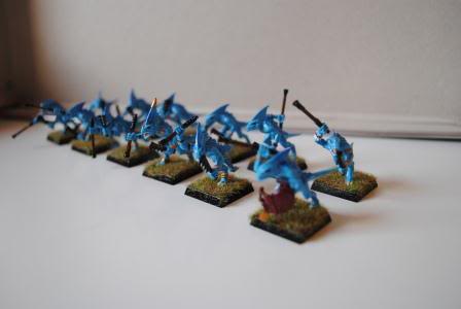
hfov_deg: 57.2
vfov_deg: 40.1
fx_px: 423
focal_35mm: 33
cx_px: 230
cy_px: 154
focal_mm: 22
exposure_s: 1/80
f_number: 4.5
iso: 200
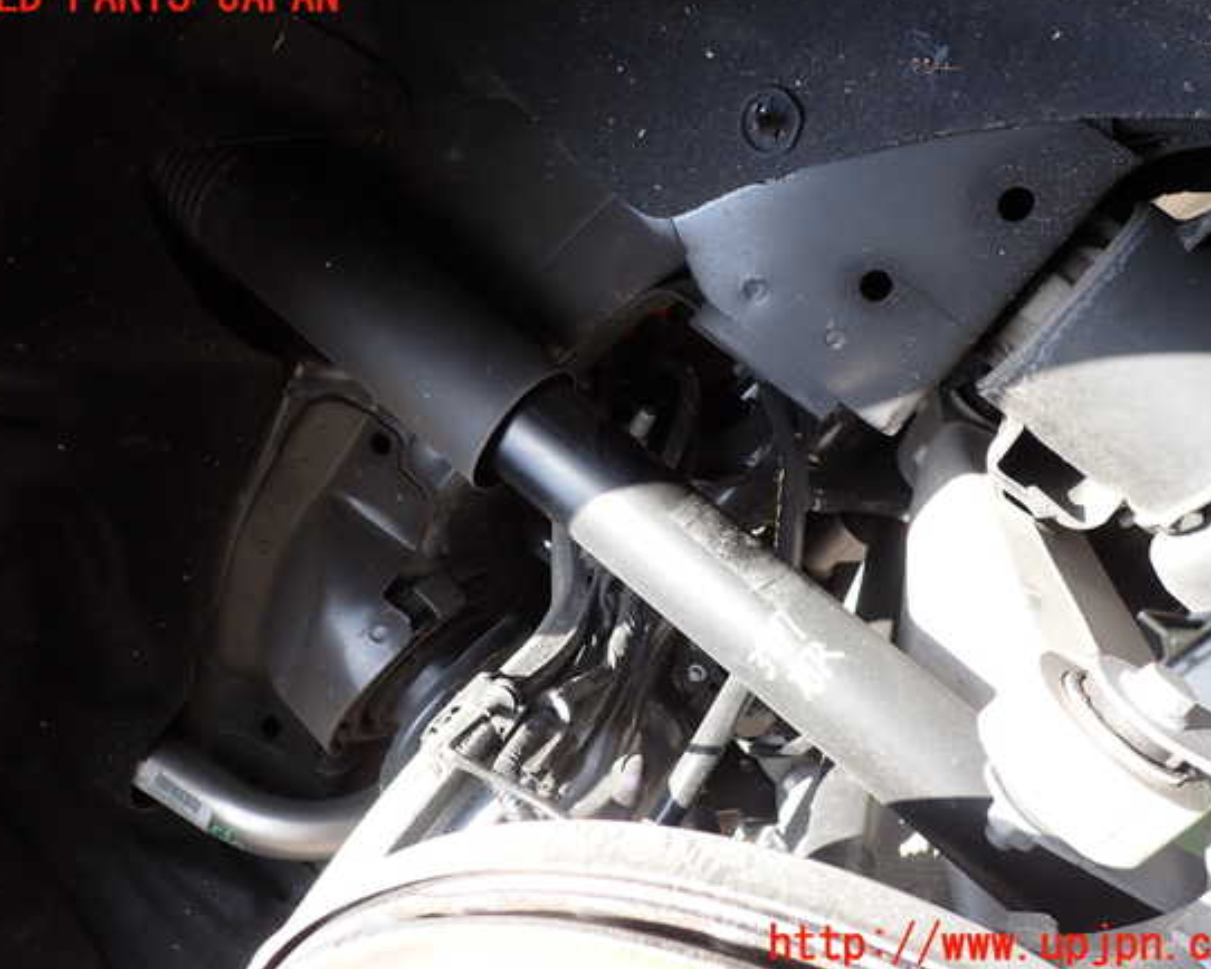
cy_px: 471
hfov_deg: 64.1
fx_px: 968
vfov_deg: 53.2
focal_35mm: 27
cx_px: 603
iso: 100
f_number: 2.8
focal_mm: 4.5
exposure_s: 1/125
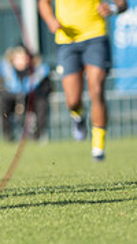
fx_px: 9929
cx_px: -169
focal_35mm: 1536
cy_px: 103
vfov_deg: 1.4
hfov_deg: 0.8
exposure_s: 1/2500
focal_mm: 300
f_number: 2.8
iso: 250
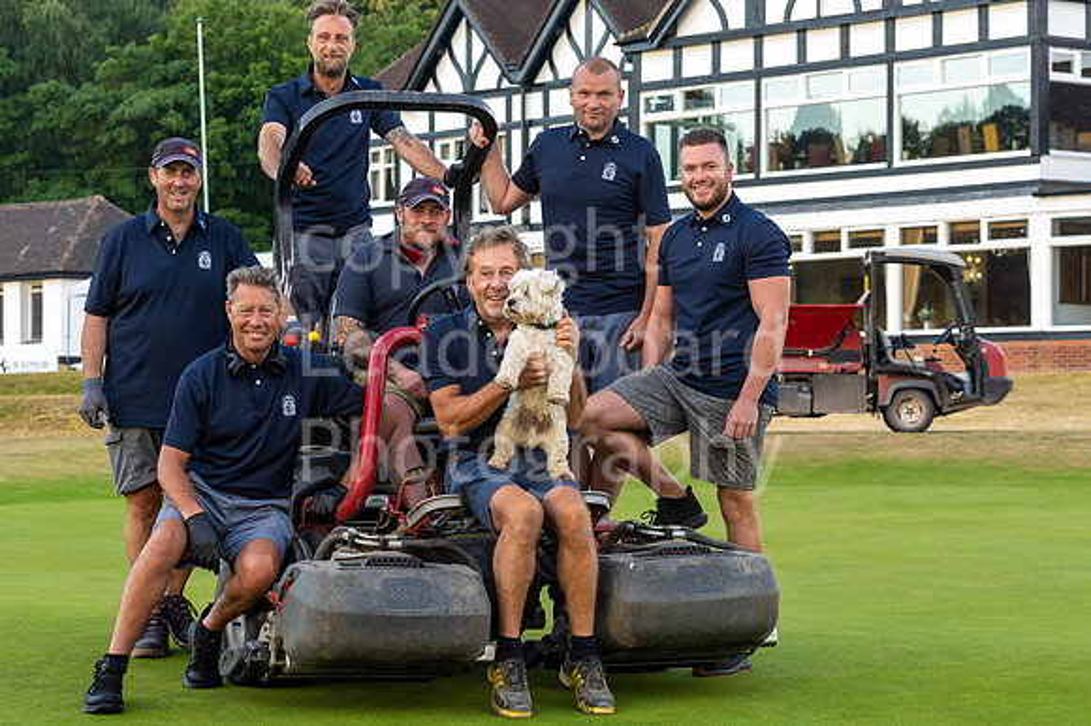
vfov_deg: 13.0
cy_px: 363
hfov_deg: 19.5
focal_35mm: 105
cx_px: 546
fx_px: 3180
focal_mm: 70
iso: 250
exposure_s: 1/125
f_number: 6.3
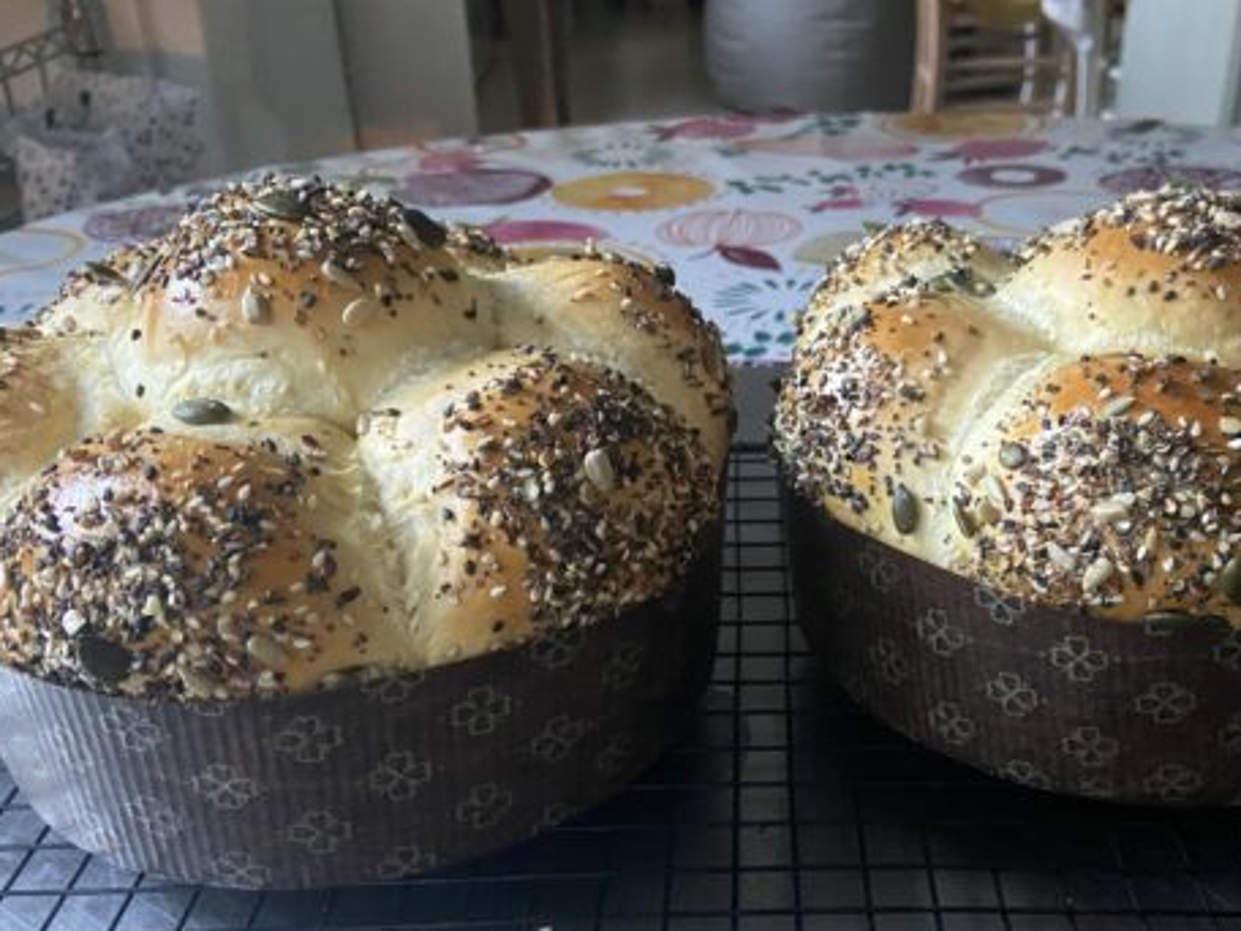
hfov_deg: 48.6
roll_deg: -0.4
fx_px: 1362
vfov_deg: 37.5
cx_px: 766
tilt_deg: -30.7
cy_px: 591
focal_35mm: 38
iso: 500
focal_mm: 4.25
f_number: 1.8
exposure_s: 1/25
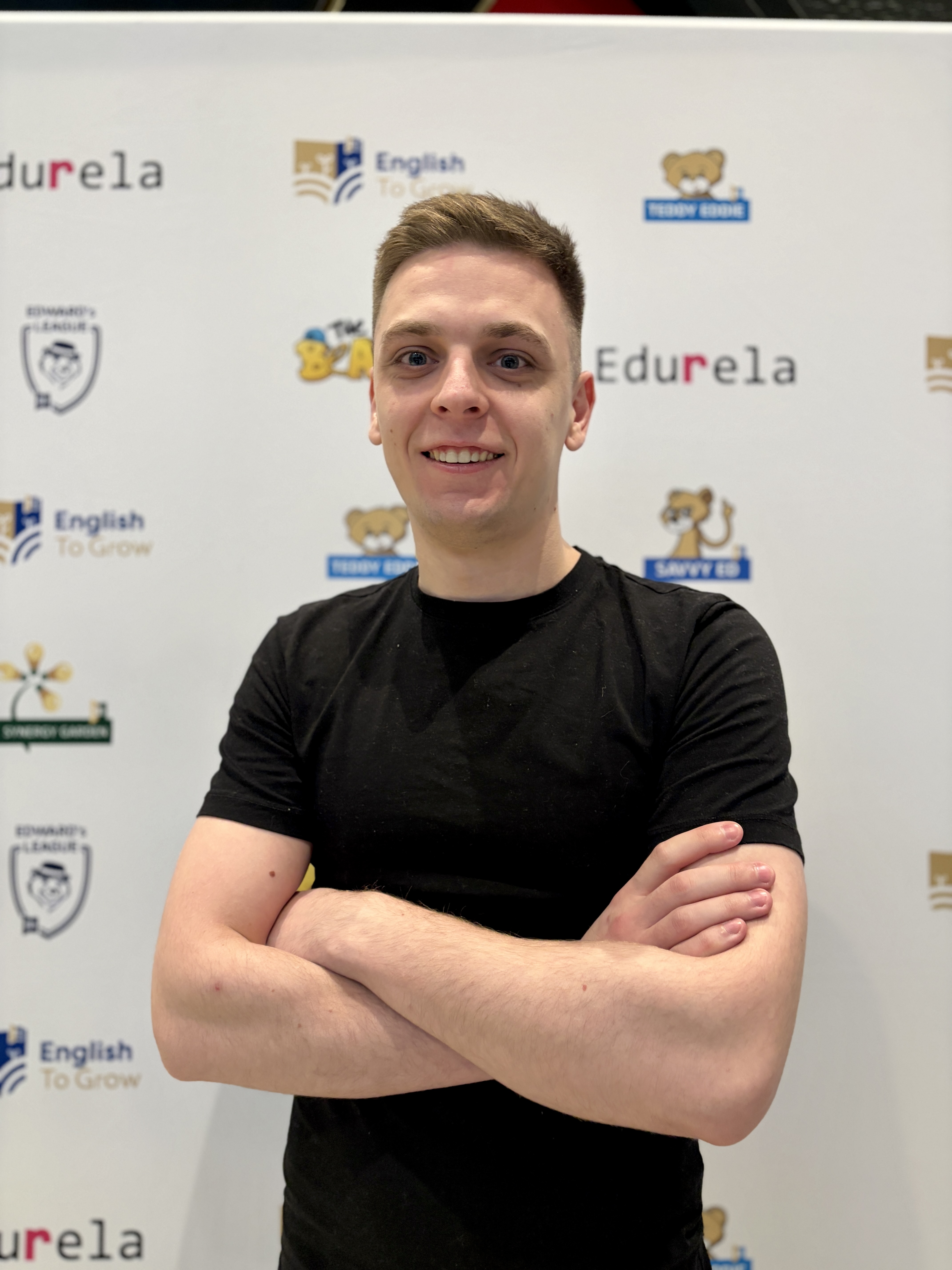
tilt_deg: +0.0
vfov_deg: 67.3
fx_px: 953
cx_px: 476
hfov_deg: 53.1
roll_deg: -1.5
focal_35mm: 26
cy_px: 635
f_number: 1.6
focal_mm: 5.96
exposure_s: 1/50
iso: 320
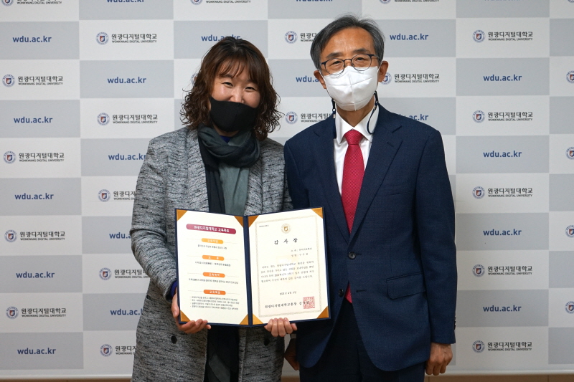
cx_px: 287
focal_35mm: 54
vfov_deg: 25.0
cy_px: 191
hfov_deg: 36.9
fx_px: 861
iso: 800
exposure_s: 1/160
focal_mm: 54
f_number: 4
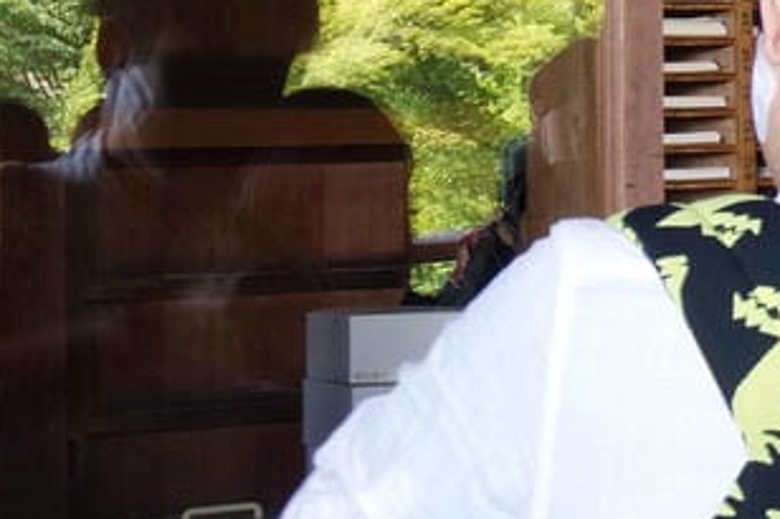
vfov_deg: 12.0
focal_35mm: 113
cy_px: 5
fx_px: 2447
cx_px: 1264
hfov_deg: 16.1
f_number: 4
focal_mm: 11
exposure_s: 1/40
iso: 200
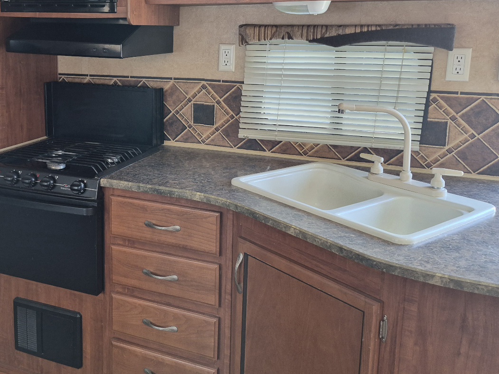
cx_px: 175
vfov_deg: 40.2
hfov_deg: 51.8
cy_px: 125
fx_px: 505
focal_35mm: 35
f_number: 1.8
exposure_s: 1/120
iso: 500
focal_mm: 5.4
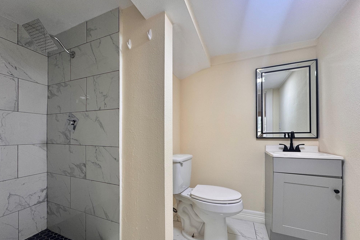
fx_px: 150
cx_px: 178
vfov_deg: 77.0
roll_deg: -0.4
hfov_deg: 100.4
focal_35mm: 15
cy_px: 135
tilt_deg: -0.5
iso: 80
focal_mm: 2.22
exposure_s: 1/99
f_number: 2.2
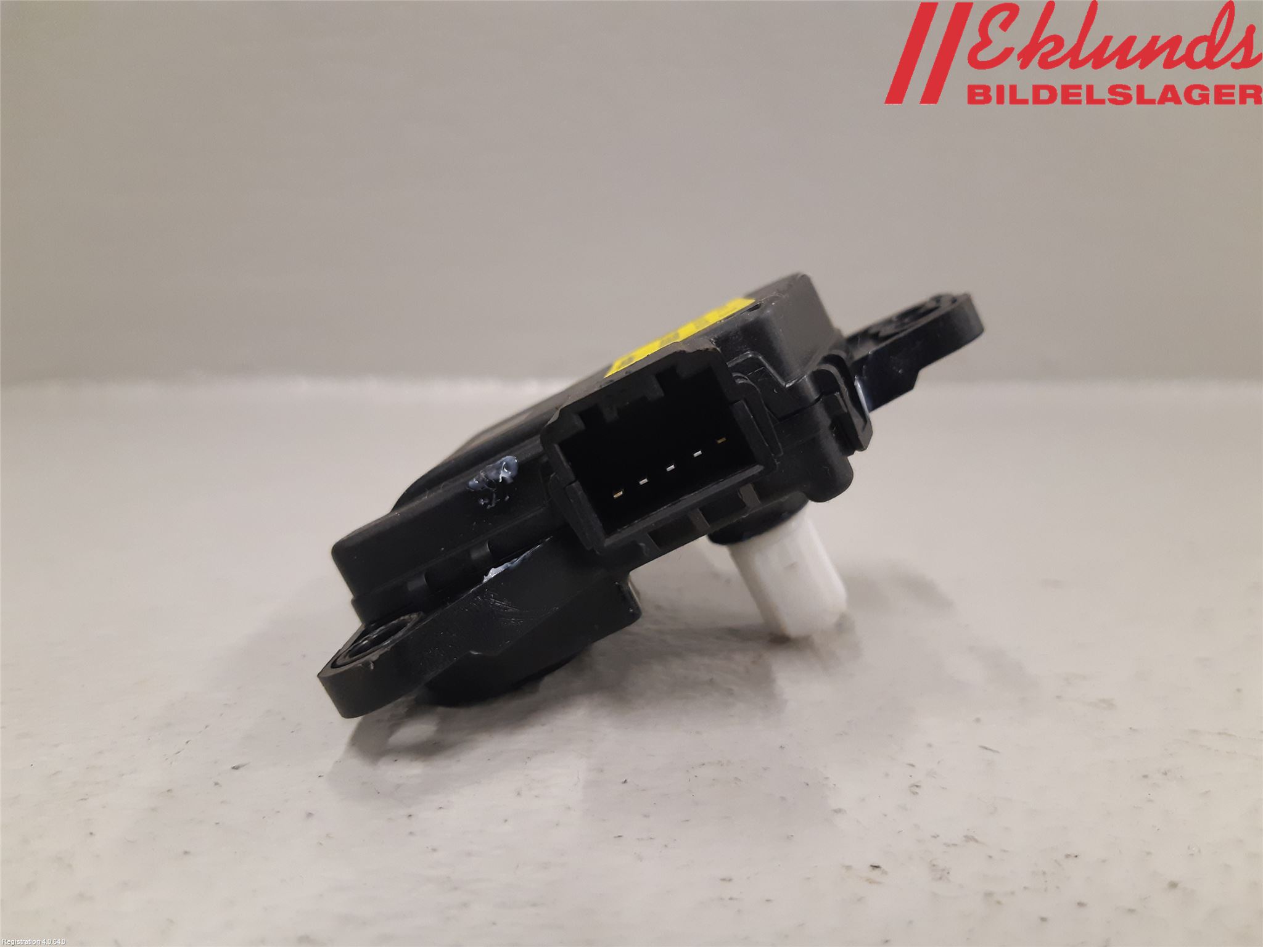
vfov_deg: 53.1
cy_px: 474
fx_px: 949
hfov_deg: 67.3
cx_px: 632
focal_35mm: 26
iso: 250
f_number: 1.7
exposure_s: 1/50
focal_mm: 3.93
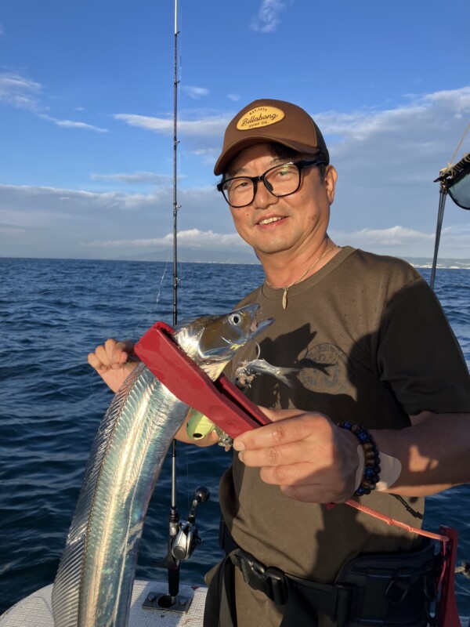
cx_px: 235
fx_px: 507
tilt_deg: -2.5
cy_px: 314
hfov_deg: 49.7
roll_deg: -0.6
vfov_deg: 63.4
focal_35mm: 28
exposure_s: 1/1080
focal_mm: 3.99
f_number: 1.8
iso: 32
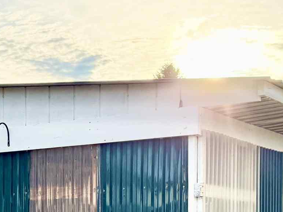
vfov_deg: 15.0
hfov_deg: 19.2
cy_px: 253
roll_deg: +0.1
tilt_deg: -1.4
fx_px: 777
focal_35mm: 95
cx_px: -75
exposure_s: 1/4975
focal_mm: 6.76
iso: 125
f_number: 1.78
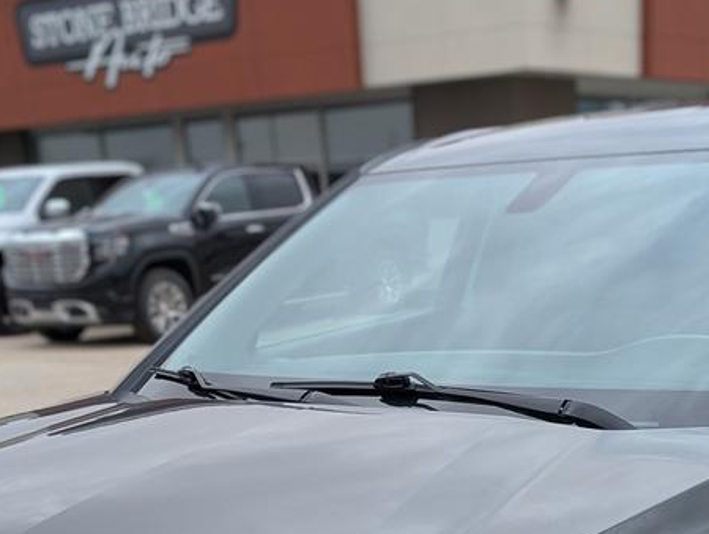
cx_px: 440
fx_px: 1395
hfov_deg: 28.4
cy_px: 692
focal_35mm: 68
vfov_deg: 19.9
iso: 19
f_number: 1.68
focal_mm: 6.9
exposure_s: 1/522
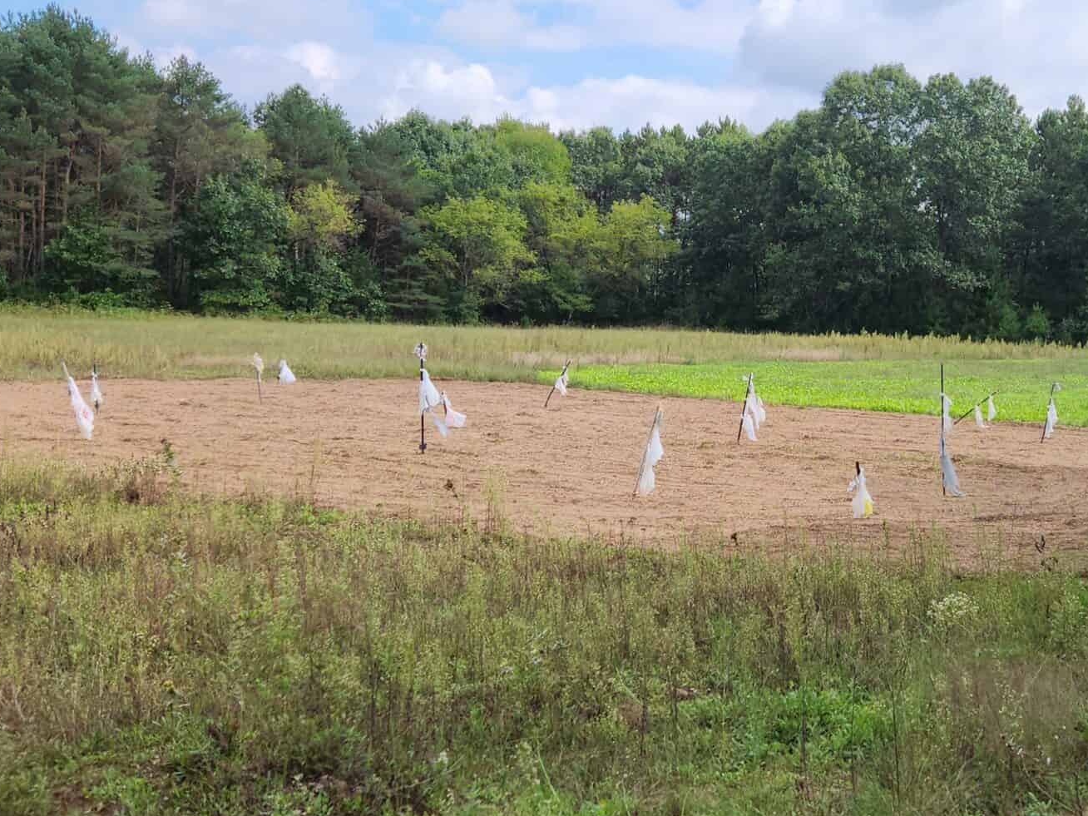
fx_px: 1414
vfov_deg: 32.1
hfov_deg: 41.0
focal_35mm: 45
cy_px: 332
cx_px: 799
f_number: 1.8
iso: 20
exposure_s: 1/1636
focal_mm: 5.4
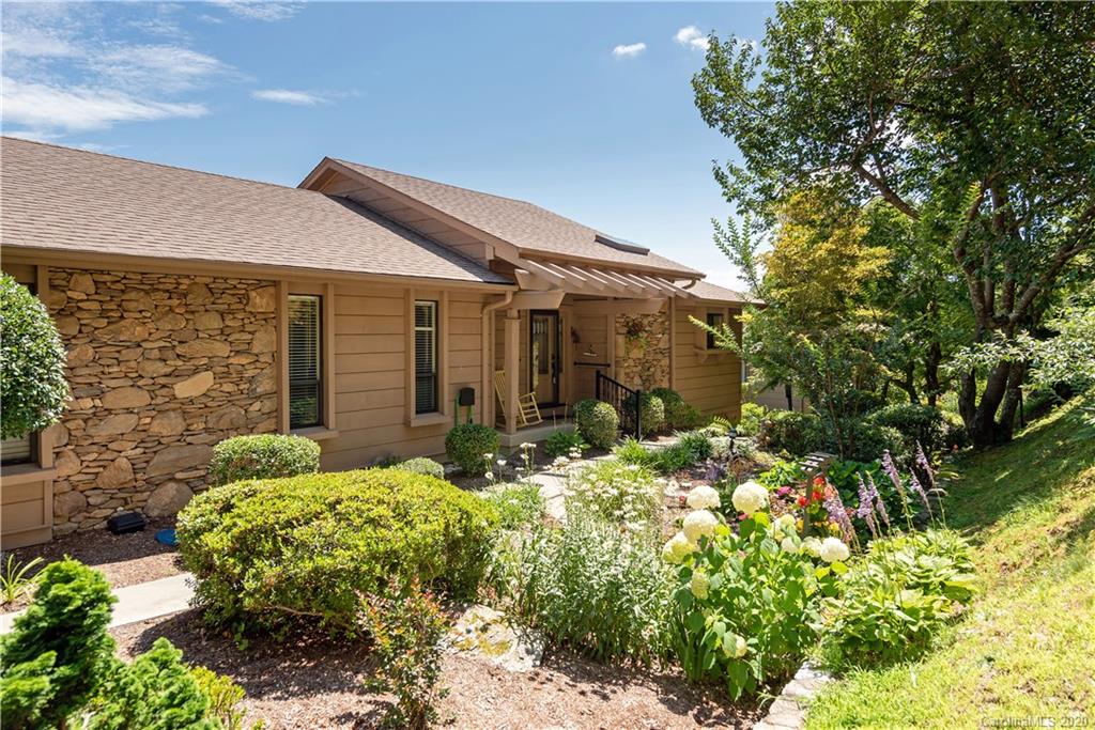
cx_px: 548
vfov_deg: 57.2
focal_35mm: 22
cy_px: 365
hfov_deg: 78.6
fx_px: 669
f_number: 6.3
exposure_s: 1/400
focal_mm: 22
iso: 160
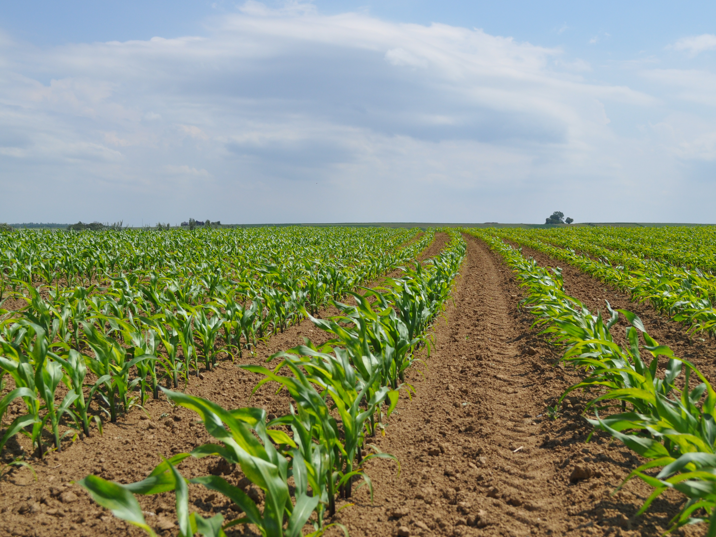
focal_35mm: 46
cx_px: 380
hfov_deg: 41.2
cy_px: 269
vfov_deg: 31.5
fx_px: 951
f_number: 7.1
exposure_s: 1/2000
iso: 400
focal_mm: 28
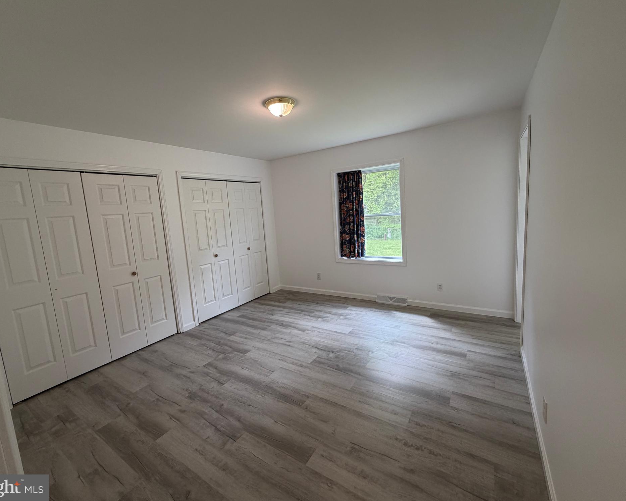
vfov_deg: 84.0
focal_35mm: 15
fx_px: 278
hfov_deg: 96.8
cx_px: 309
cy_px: 244
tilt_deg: -7.0
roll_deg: +4.5
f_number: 2.2
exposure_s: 1/60
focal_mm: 2.22
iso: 200
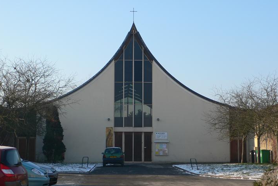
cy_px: 98
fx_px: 633
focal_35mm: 82
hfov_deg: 24.8
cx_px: 138
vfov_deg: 16.7
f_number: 4
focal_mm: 14.4
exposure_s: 1/400
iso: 80
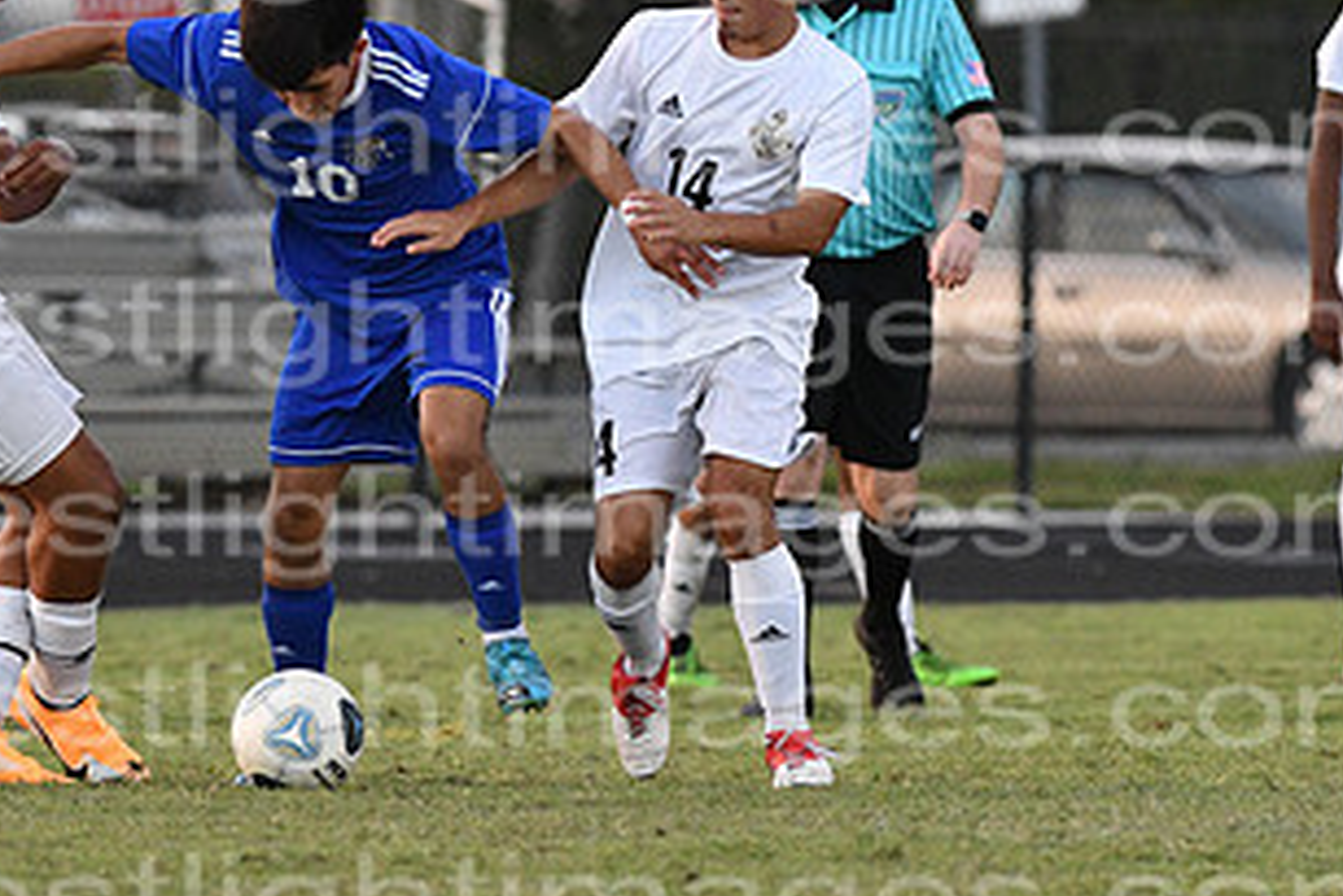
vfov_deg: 1.6
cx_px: 429
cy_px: 238
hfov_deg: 2.4
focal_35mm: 849
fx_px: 31686
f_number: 4.5
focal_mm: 300
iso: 3200
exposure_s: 1/1000
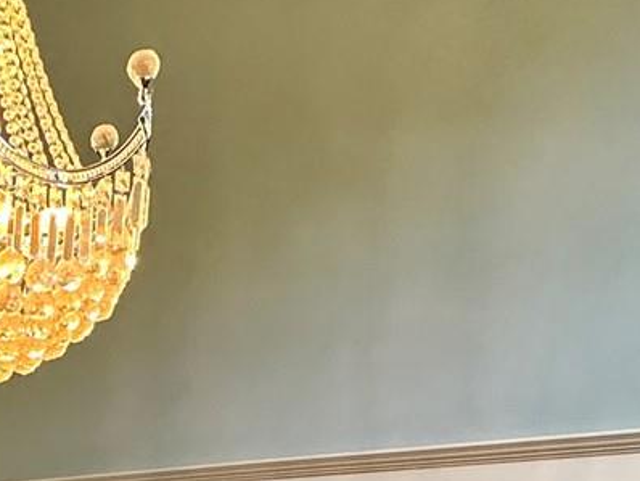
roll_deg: +0.4
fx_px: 1332
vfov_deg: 17.4
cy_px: 812
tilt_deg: -10.5
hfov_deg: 24.2
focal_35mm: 72
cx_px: -151
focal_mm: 2.22
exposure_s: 1/60
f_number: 2.2
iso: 160
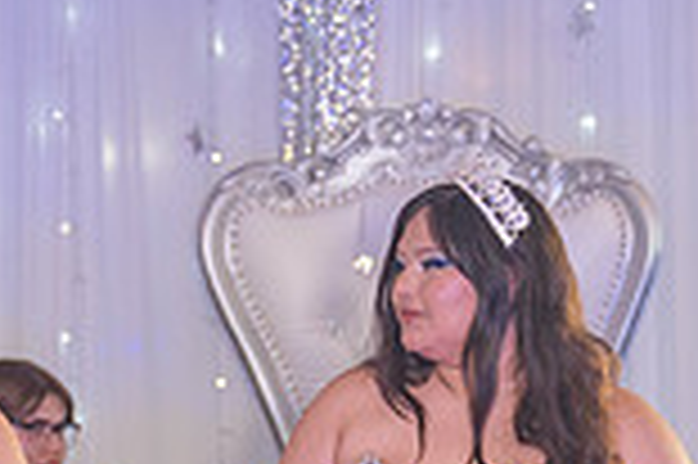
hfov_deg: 9.3
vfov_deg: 6.1
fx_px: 4280
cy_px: 755
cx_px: 288
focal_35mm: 221
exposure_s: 1/200
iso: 1250
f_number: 2.8
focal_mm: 59
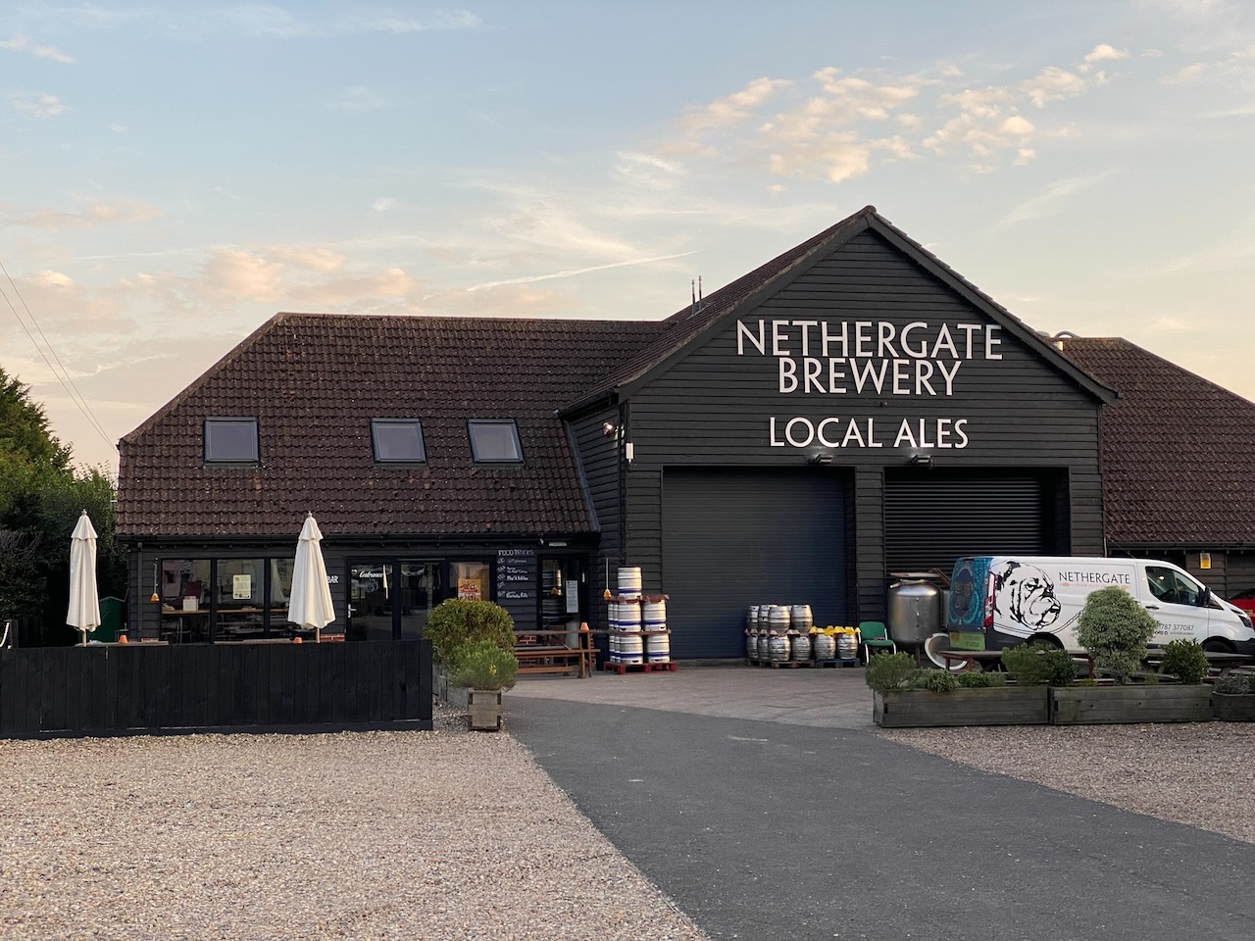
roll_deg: +0.5
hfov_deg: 36.8
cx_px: 628
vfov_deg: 28.0
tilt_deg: +3.0
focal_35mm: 52
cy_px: 470
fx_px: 1885
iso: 20
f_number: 2
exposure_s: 1/193
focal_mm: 6
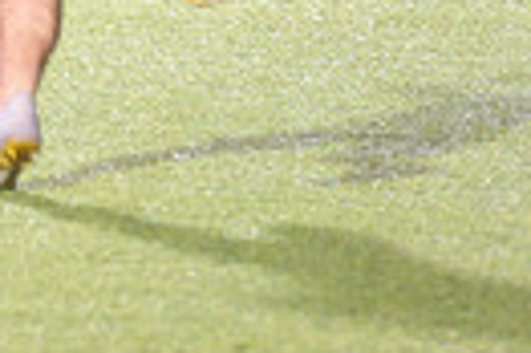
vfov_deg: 1.5
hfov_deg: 2.3
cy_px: -337
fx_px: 13023
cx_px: -596
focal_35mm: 884
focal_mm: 200
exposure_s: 1/160
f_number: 4
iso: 4000
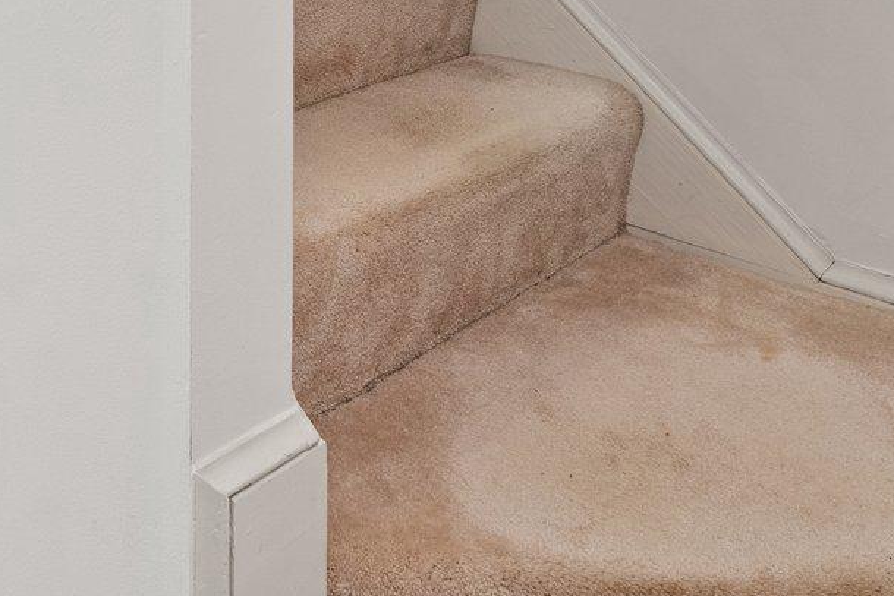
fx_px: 1217
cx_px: 62
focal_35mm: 49
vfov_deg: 23.2
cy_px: -253
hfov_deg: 37.3
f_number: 8
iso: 500
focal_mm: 14.6
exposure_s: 1/2
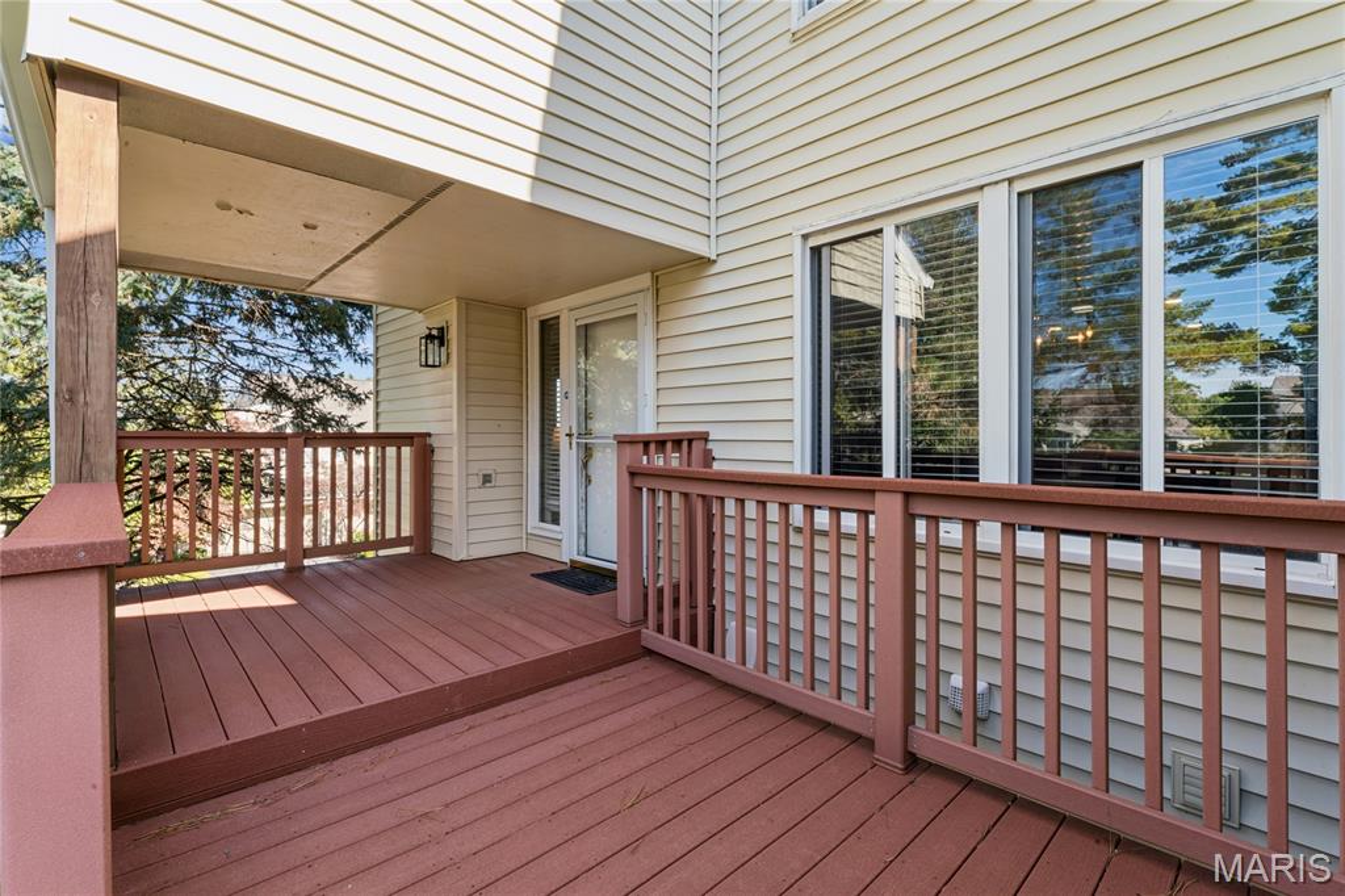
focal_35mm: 16
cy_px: 448
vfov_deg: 73.4
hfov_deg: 96.4
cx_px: 672
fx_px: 601
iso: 100
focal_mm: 16.1
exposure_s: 1/5
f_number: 22
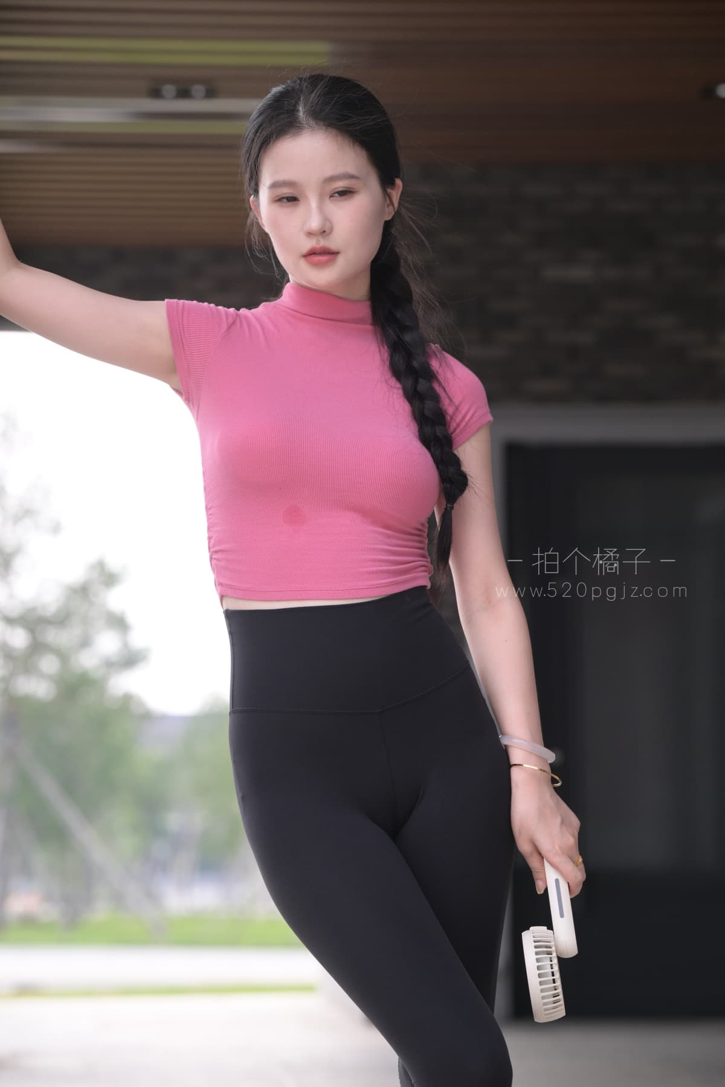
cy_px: 544
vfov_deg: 17.8
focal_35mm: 115
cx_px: 362
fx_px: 3474
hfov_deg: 11.9
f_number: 5
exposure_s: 1/500
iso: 320
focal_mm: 115
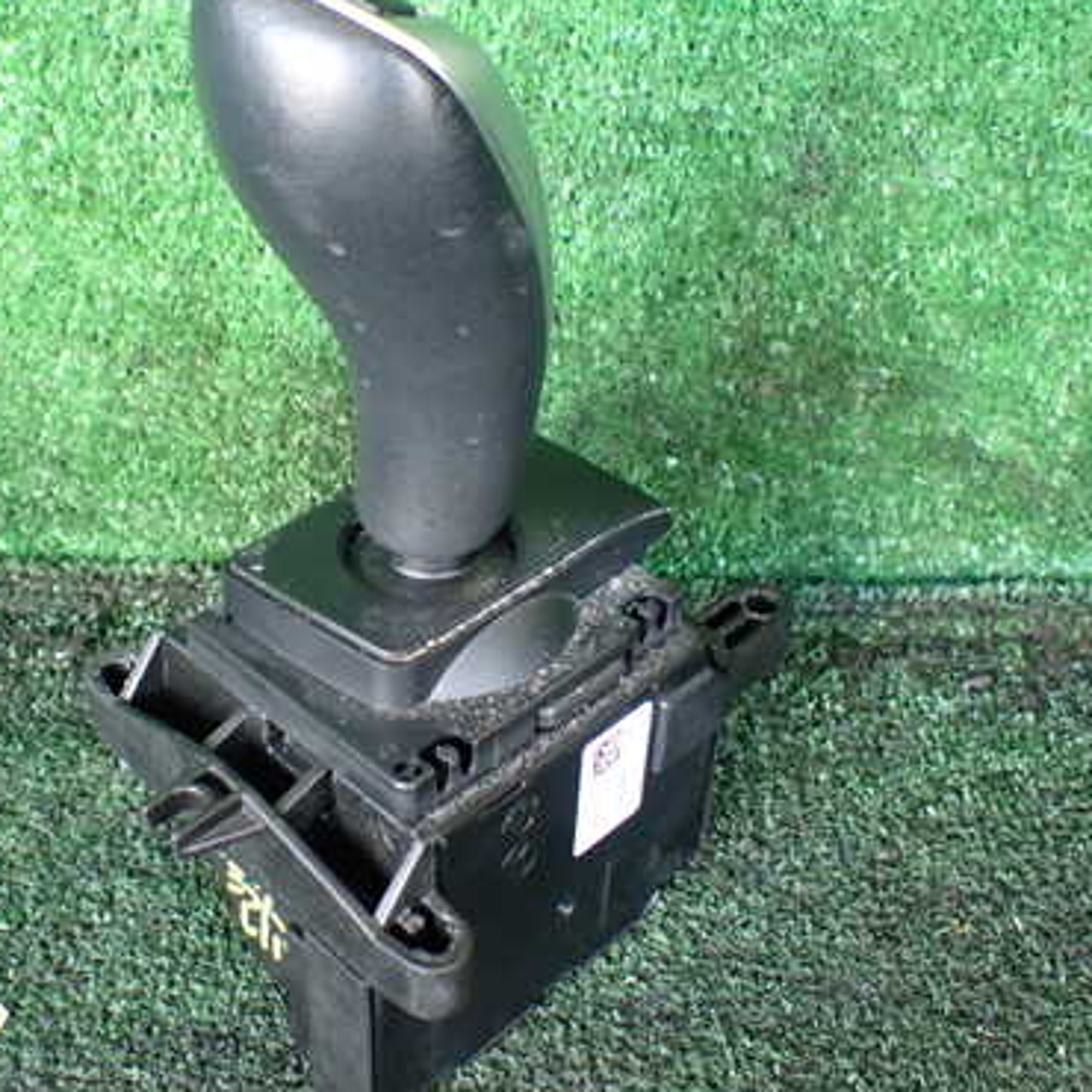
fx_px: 1535
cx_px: 372
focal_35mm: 43
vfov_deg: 39.2
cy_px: 511
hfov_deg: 38.8
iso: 800
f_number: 2.3
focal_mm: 5.4
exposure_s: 1/100
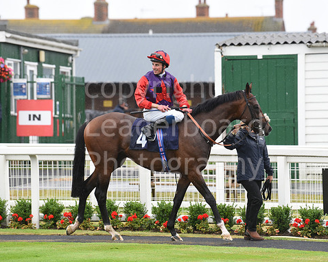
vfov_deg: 6.8
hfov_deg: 8.5
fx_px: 2212
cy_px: 131
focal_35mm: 228
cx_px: 175
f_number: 4.5
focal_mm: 200
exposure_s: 1/1000
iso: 1000
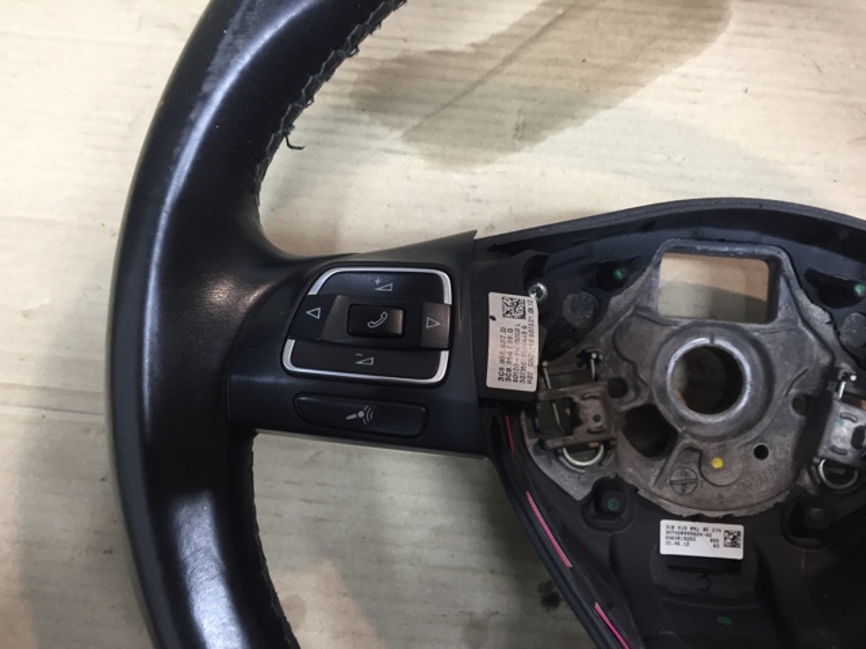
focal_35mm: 29
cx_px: 433
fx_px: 726
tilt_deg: -75.8
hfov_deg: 61.7
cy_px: 324
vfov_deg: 48.2
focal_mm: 4.15
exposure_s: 1/33
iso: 125
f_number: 2.2
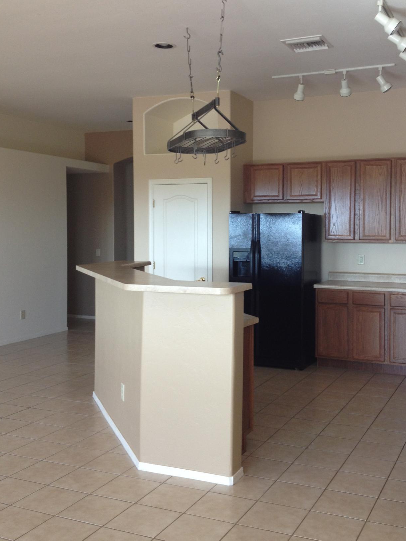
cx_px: 231
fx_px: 672
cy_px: 251
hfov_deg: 33.5
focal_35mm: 43
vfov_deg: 43.8
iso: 50
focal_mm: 4.28
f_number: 2.4
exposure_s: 1/40
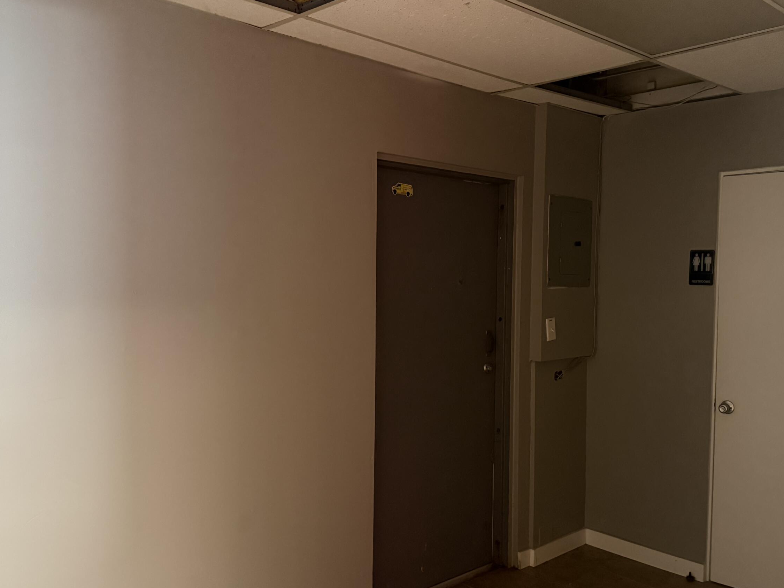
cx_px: 443
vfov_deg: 44.1
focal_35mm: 32
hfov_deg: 56.6
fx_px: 725
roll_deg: -0.4
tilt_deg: -3.1
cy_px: 323
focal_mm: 6.76
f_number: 1.78
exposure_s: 1/30
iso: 1000
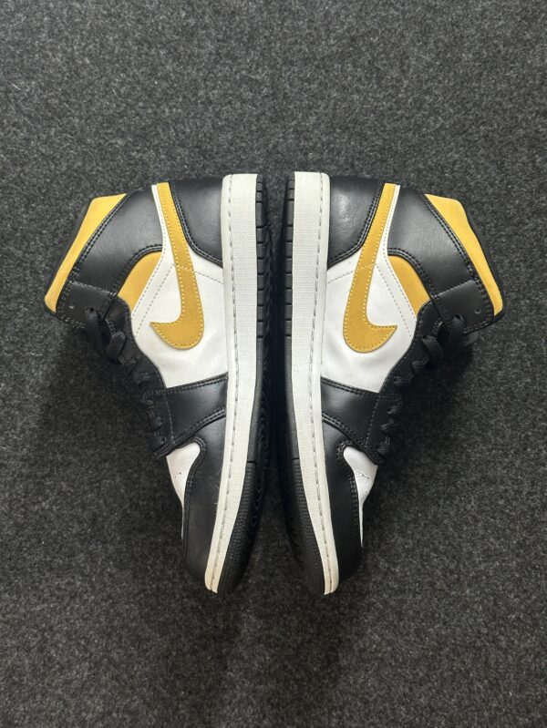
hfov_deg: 30.3
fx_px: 1011
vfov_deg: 39.6
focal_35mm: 48
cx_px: 274
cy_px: 364
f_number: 1.78
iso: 320
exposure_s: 1/40
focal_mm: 6.86
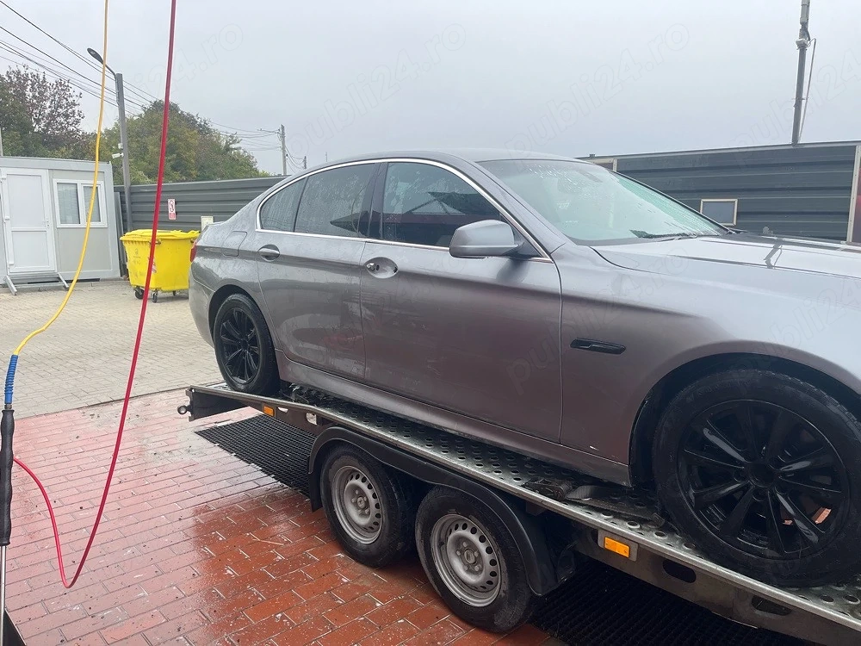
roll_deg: +0.5
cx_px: 430
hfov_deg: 67.3
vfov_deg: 53.1
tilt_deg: -10.6
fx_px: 647
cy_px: 323
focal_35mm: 26
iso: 50
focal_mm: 5.1
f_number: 1.6
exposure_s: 1/891
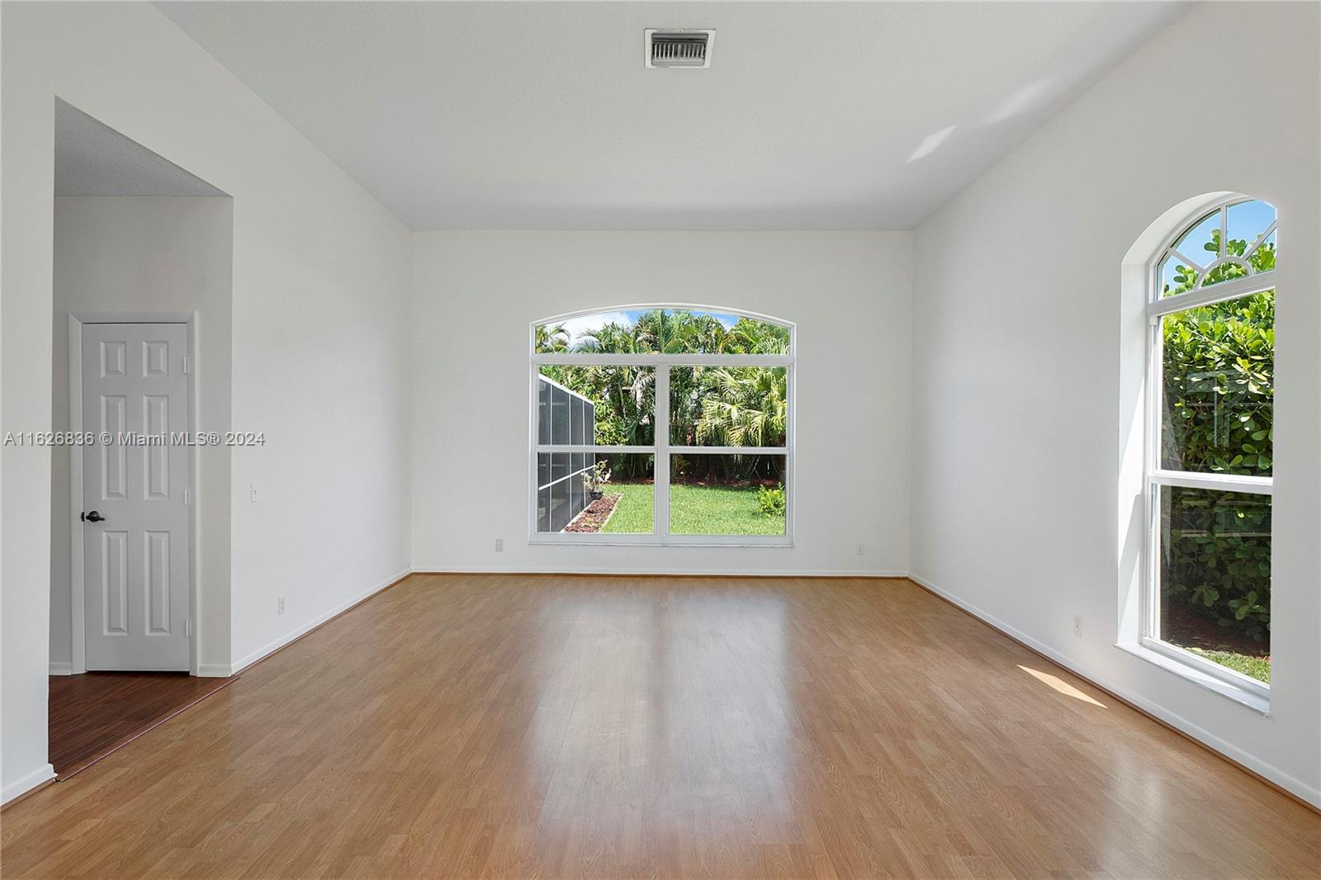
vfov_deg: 67.4
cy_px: 440
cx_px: 660
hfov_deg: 90.0
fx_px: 660
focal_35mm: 18
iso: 160
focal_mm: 12
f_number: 11
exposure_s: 1/15
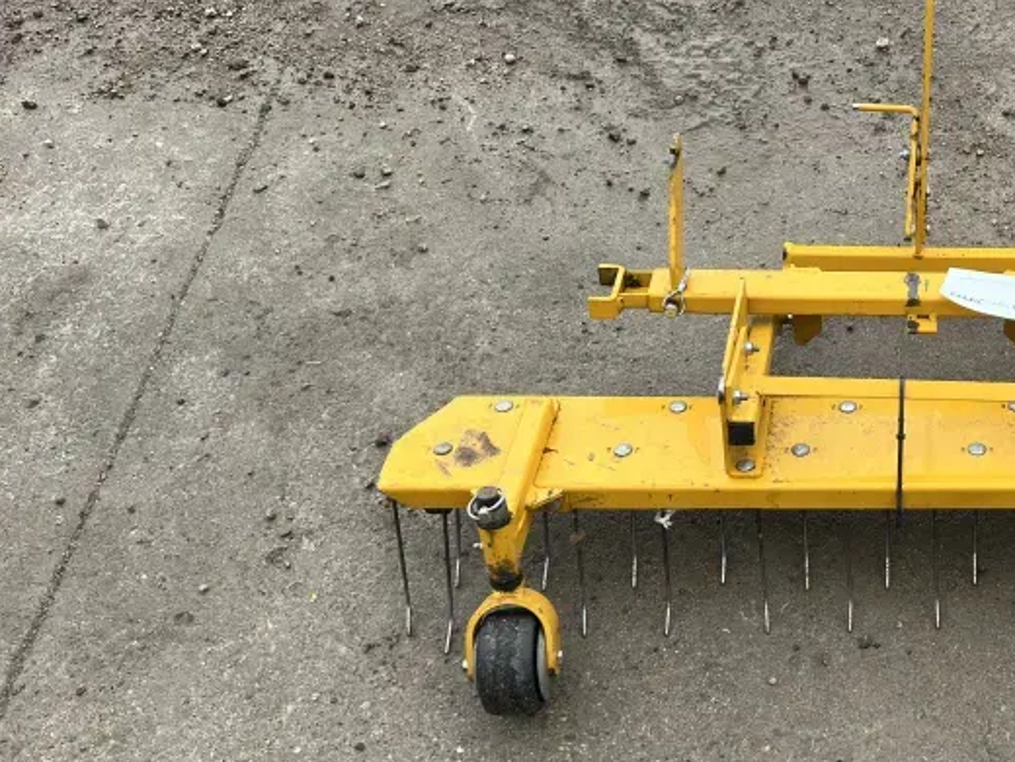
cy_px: 354
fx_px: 1407
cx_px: 914
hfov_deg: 37.1
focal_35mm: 48
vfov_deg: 30.3
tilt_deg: -48.2
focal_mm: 5.7
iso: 50
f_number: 1.5
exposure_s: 1/1449
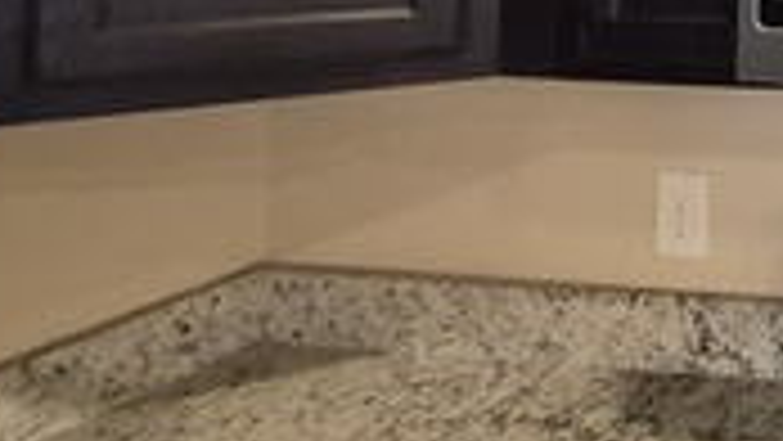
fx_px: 1080
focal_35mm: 52
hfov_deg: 26.3
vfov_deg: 20.3
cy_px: -194
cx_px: 1228
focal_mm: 1.74
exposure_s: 1/60
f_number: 2.2
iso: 640
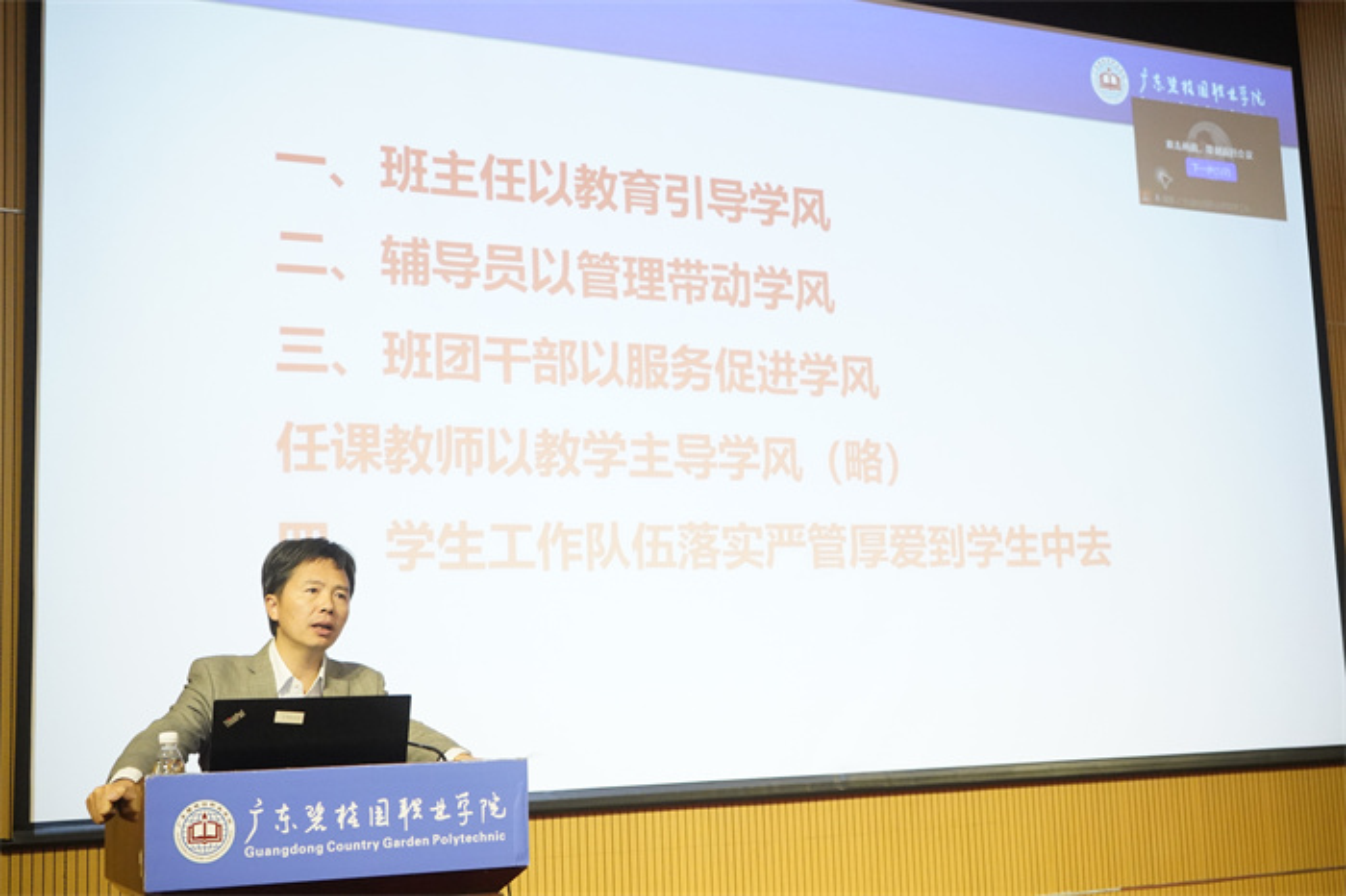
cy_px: 448
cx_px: 673
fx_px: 1719
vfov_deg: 29.2
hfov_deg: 42.8
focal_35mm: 46
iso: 10000
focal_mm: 46
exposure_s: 1/160
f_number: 5.6
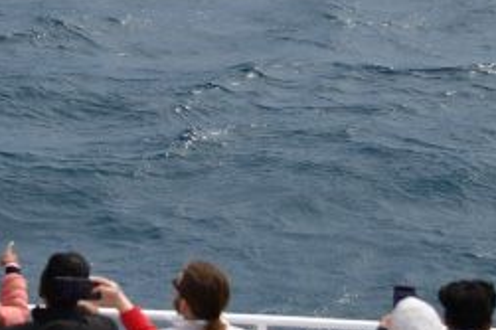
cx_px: 219
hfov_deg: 10.8
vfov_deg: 7.1
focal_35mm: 191
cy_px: -159
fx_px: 2630
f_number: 5
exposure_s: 1/8000
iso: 640
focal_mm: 60
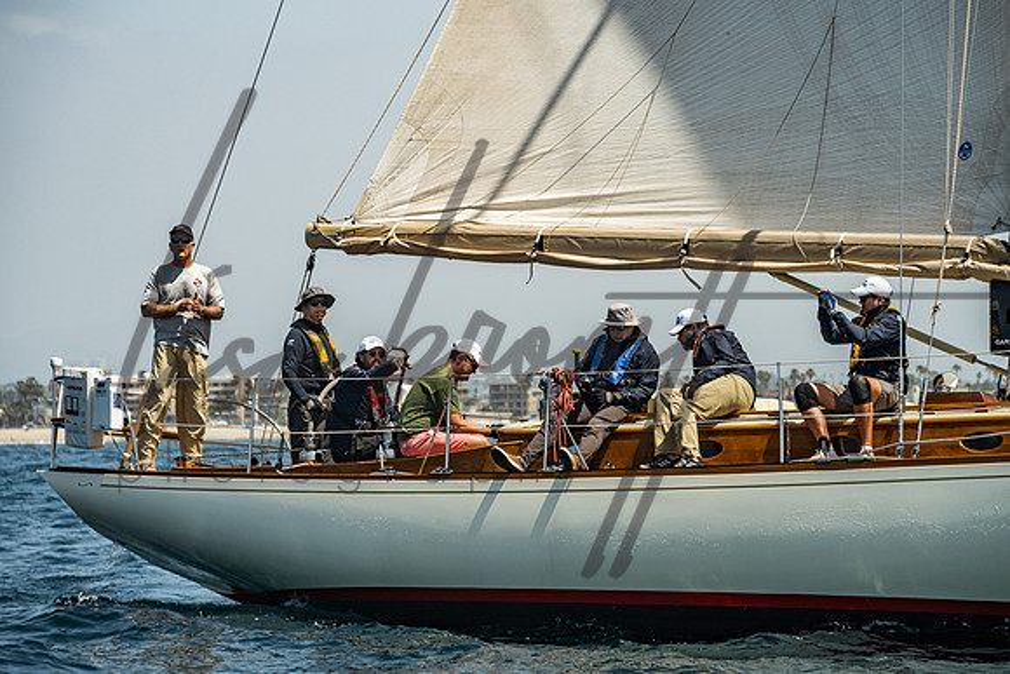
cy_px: 329
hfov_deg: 11.6
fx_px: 4971
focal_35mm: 177
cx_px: 528
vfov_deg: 7.8
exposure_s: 1/1250
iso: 320
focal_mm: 150
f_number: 6.3
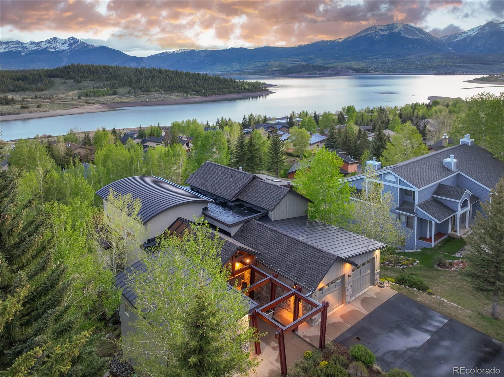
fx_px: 349
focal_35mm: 24
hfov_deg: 71.6
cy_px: 188
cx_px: 252
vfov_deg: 56.8
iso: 190
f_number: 2.8
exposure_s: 1/15
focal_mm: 12.29
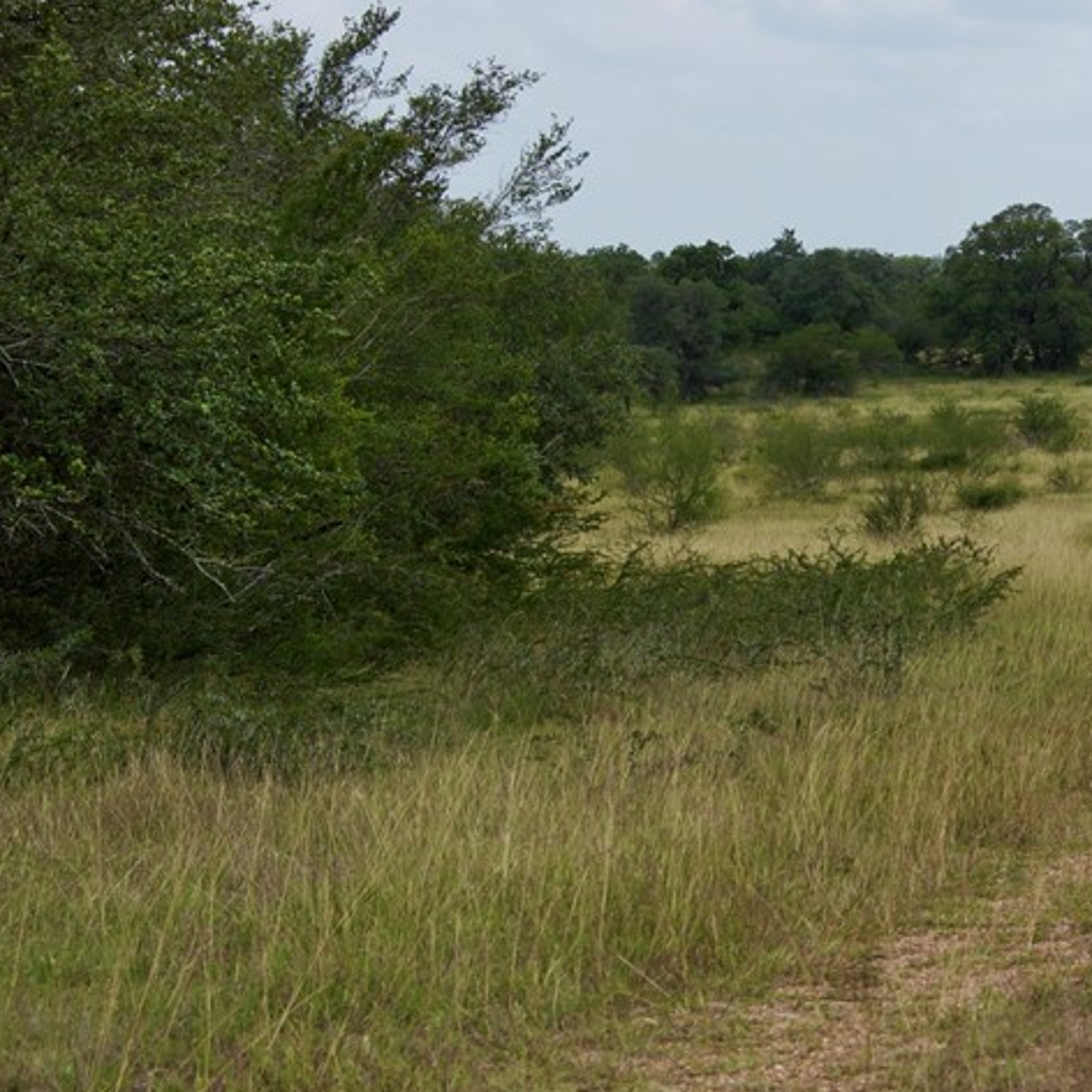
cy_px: 423
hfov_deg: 9.8
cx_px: 1226
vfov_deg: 9.9
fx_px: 6282
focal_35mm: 176
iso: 100
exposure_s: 1/320
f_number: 9
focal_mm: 60
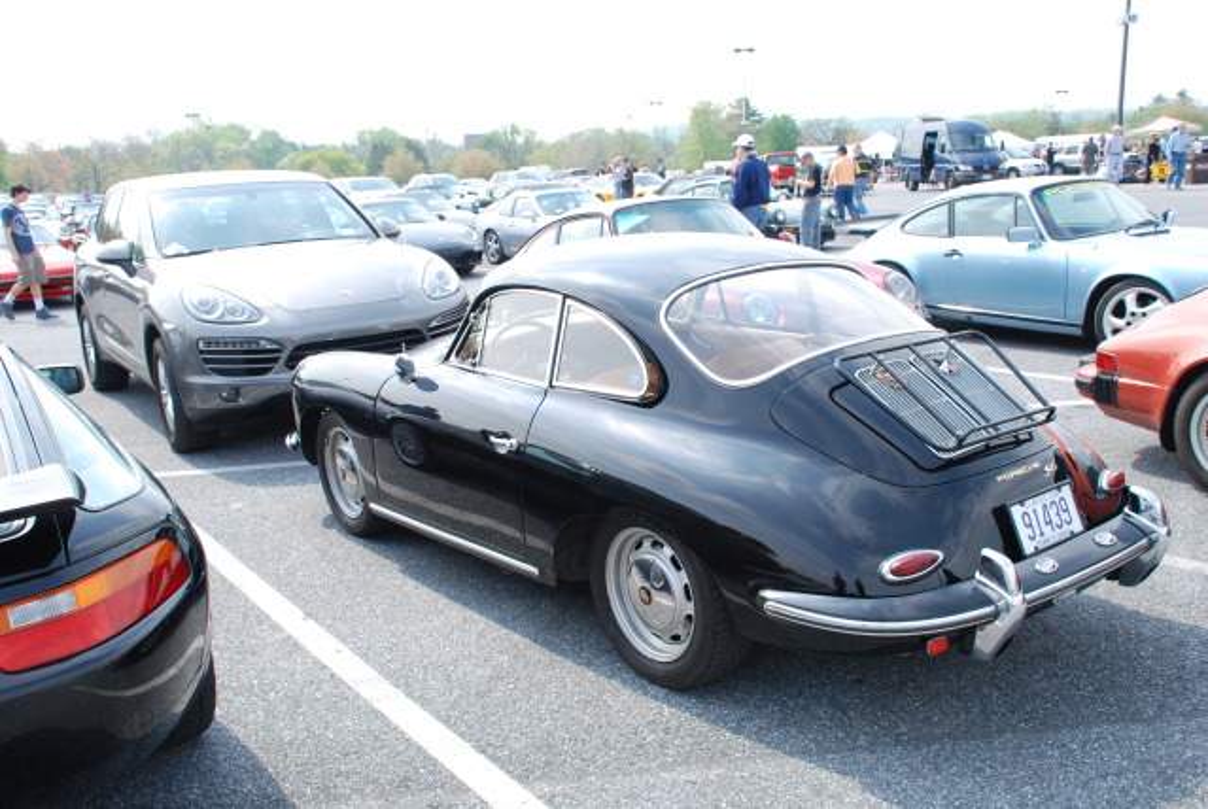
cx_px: 604
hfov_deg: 57.2
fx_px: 1109
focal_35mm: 33
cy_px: 404
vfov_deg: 40.1
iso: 100
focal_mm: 22
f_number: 9
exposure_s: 1/60
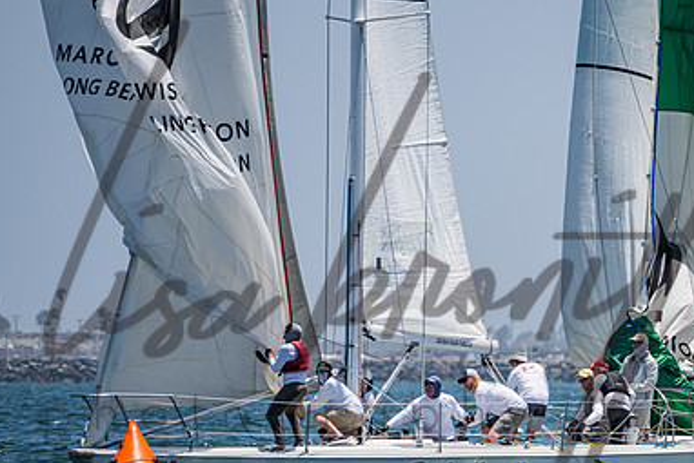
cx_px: 593
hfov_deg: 2.5
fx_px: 15755
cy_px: 328
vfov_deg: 1.7
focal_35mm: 817
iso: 400
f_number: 8
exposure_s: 1/2000
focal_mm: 400
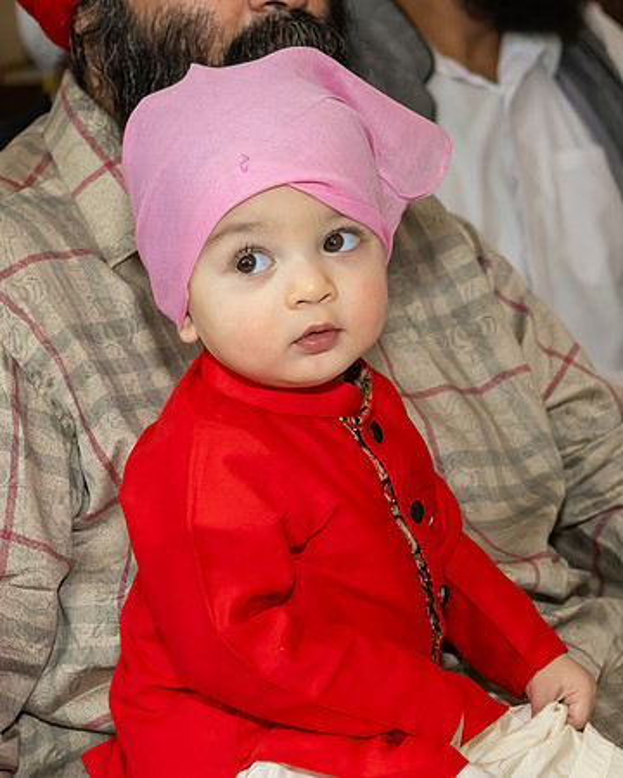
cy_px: 395
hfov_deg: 11.4
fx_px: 3114
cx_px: 342
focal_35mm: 135
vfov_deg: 14.3
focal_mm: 55
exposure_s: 1/250
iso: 1000
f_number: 5.6
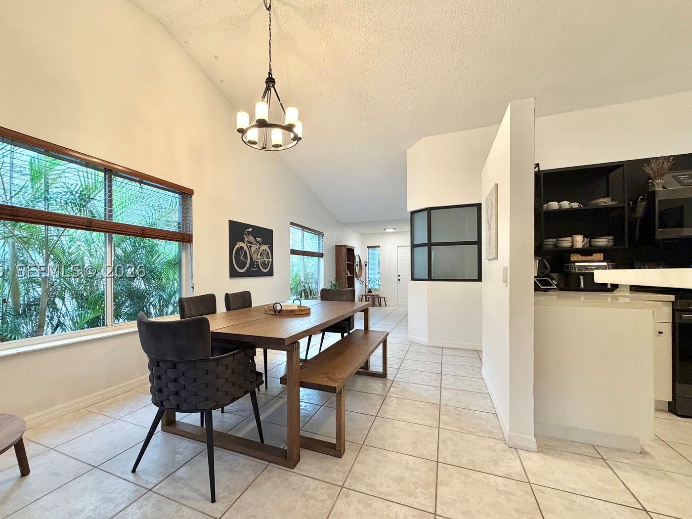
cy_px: 271
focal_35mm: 16
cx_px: 298
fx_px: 320
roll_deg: +0.6
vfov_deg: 78.1
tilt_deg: +0.6
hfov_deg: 93.9
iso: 250
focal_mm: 2.22
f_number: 2.2
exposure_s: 1/120
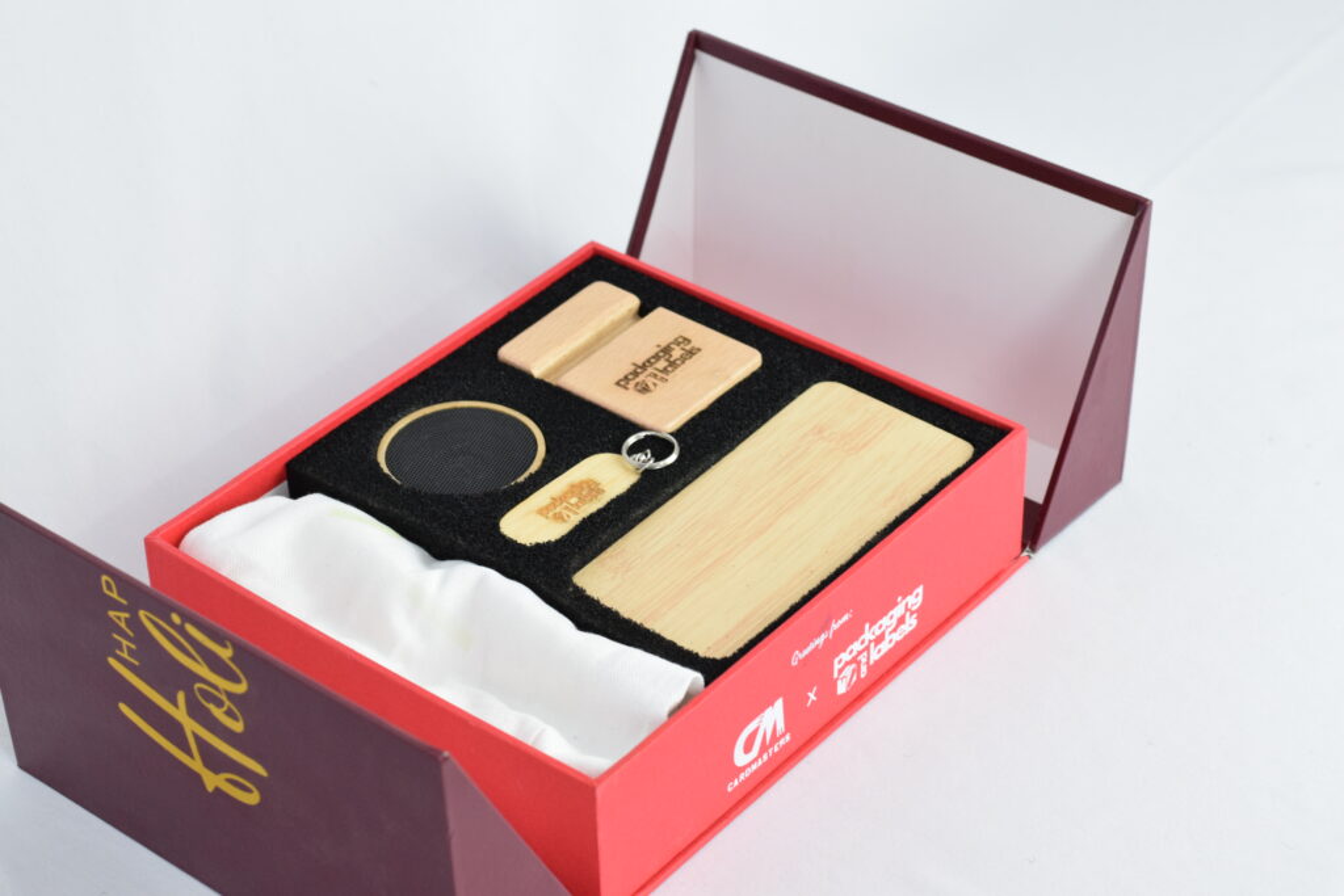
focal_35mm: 75
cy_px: 448
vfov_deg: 18.2
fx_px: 2800
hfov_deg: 27.0
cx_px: 672
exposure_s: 1/80
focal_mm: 50
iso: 1600
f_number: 5.6
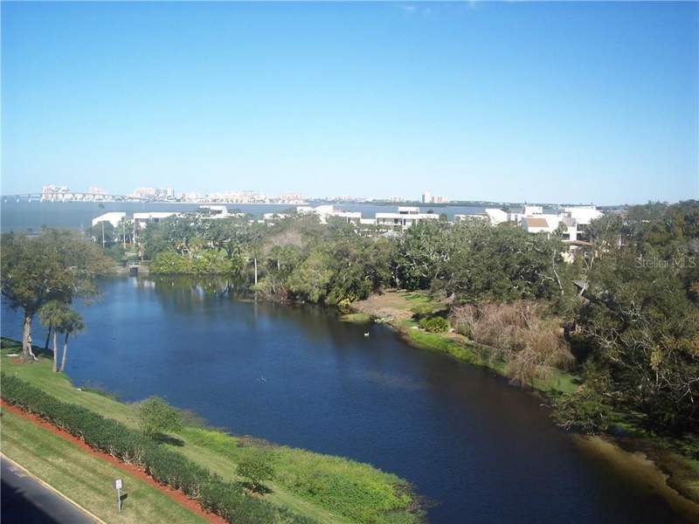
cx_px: 350
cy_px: 262
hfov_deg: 47.9
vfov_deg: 36.8
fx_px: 788
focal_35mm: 39
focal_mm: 8
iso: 100
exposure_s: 1/750
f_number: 4
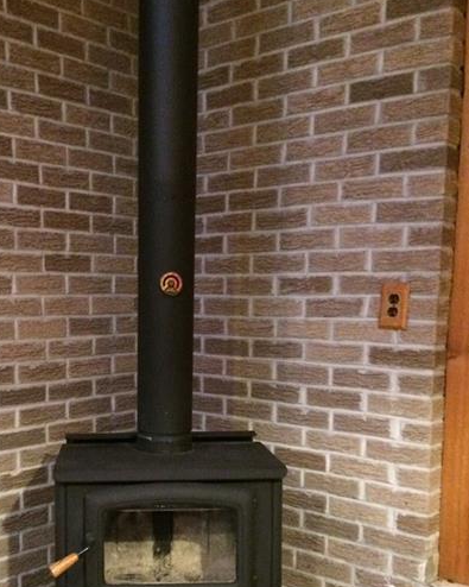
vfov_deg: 41.6
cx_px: 154
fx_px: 764
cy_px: 374
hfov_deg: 33.8
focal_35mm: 44
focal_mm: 4.15
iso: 500
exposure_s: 1/15
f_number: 2.2
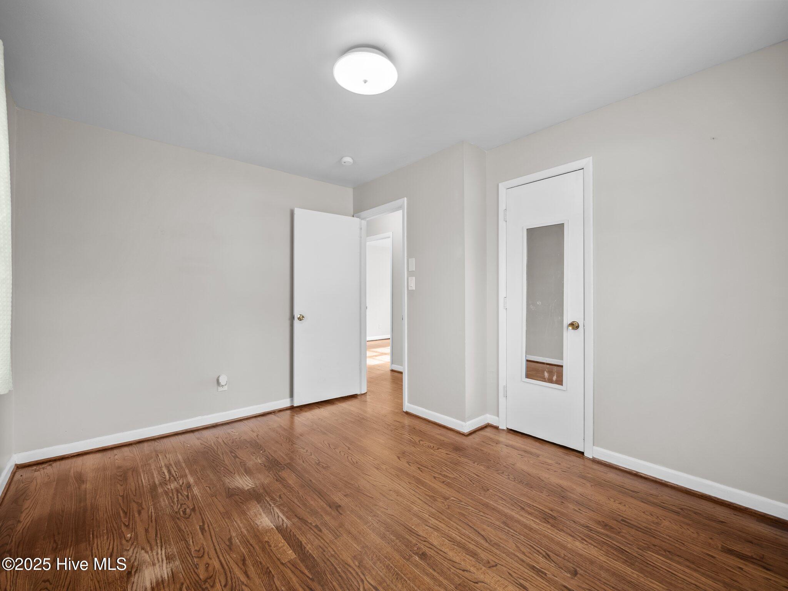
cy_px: 296
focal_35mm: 14
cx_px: 394
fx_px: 319
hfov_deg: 102.1
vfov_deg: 85.7
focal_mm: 7
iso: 200
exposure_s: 1/4
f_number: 5
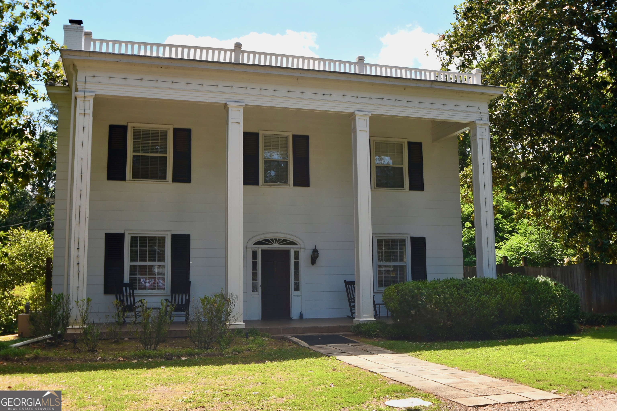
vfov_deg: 36.9
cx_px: 308
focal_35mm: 36
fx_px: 617
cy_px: 206
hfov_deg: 53.1
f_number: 6.3
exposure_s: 1/250
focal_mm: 24
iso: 200
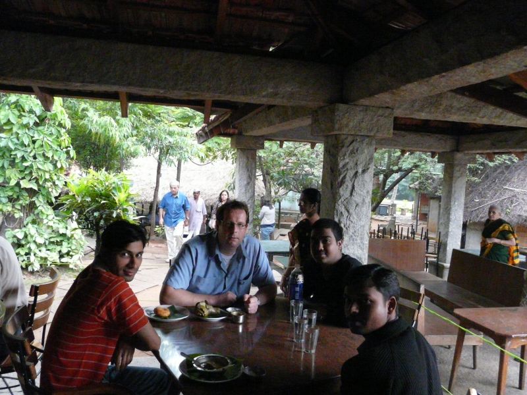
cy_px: 198
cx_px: 264
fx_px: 426
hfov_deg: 63.4
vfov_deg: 49.7
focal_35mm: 28
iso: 800
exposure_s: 1/250
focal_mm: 4.6
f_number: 2.8
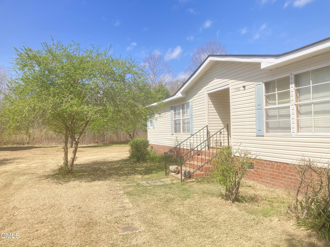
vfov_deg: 49.7
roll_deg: +1.1
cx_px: 165
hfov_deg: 63.4
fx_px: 267
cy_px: 124
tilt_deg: +1.9
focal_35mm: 28
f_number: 1.8
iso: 20
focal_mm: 3.99
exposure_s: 1/1130
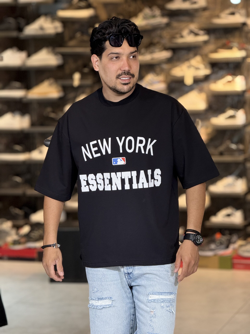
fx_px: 1156
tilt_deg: -5.9
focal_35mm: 120
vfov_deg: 16.4
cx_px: 125
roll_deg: +1.2
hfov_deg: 12.3
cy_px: 167
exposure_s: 1/100
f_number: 2.8
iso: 250
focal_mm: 15.66
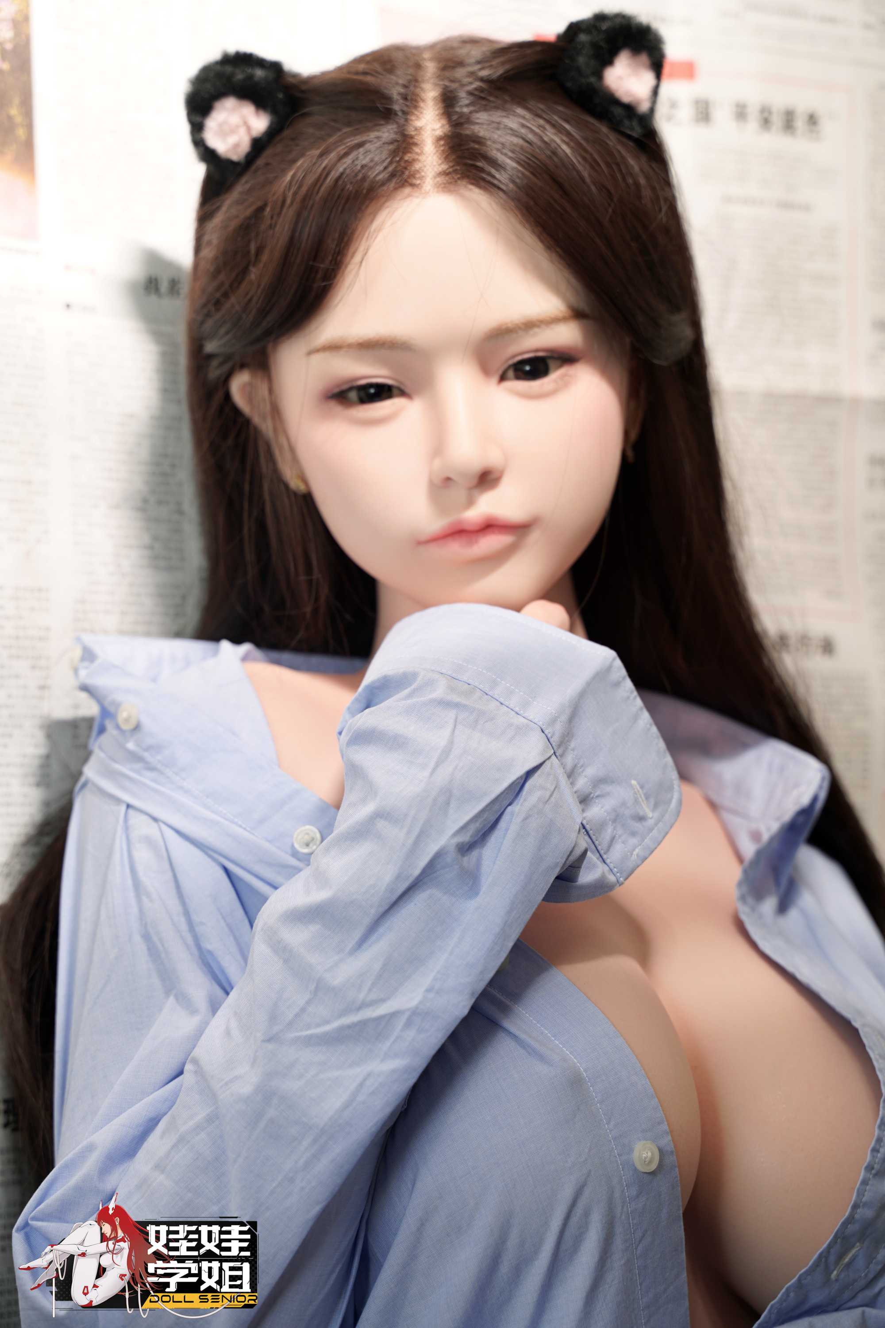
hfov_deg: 18.2
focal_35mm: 75
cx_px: 442
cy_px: 664
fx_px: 2765
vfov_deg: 27.0
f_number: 5
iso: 100
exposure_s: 1
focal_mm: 75
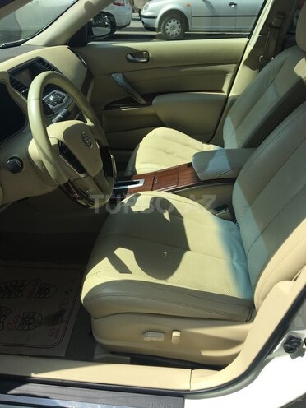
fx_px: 342
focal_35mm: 29
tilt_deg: -31.6
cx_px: 153
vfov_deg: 61.7
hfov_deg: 48.2
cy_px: 204
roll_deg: +3.1
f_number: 2.2
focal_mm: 4.15
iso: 25
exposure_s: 1/905
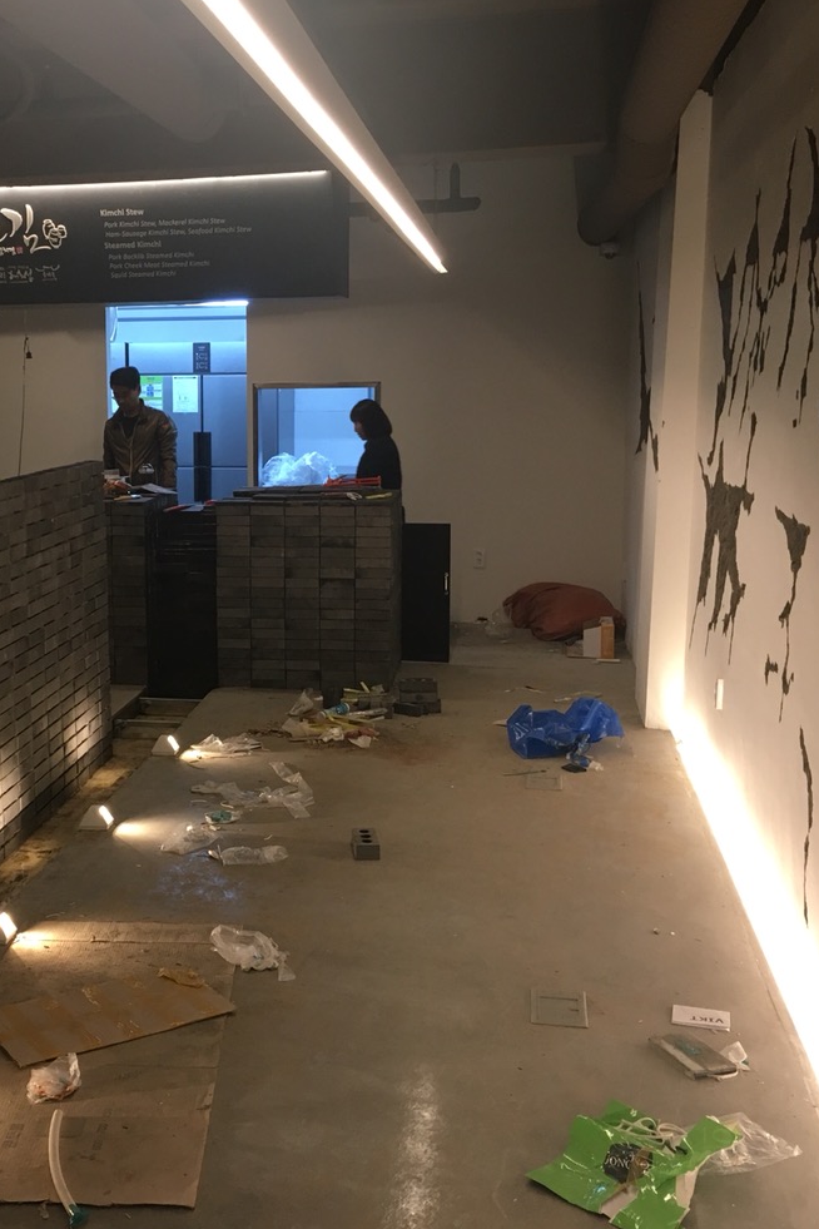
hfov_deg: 32.0
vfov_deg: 47.4
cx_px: 207
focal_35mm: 41
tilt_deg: -9.0
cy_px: 614
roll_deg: +0.3
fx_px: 1399
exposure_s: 1/30
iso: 80
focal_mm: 4.15
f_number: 2.2
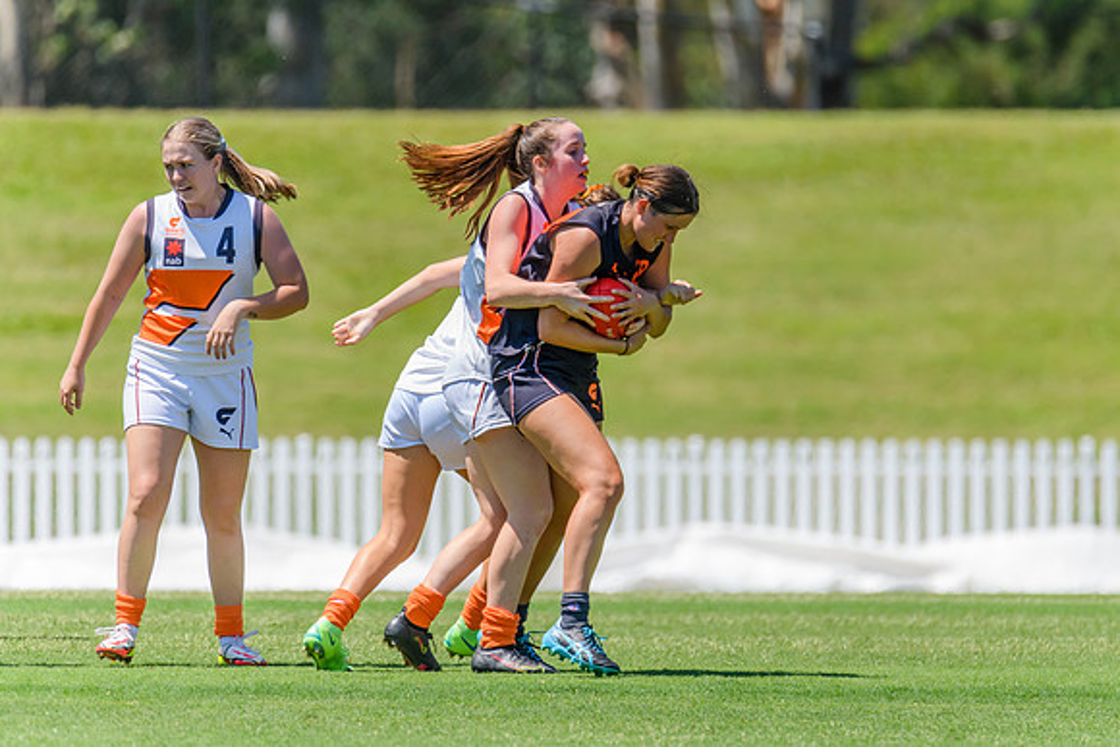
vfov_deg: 1.8
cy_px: 289
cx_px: 648
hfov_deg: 2.7
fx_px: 23879
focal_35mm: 767
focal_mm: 600
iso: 800
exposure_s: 1/2000
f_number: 7.1
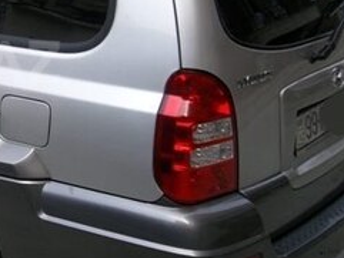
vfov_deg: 15.8
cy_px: 62
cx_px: -86
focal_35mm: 93
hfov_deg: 19.6
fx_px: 925
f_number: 3.6
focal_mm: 6
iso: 80
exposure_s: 1/350
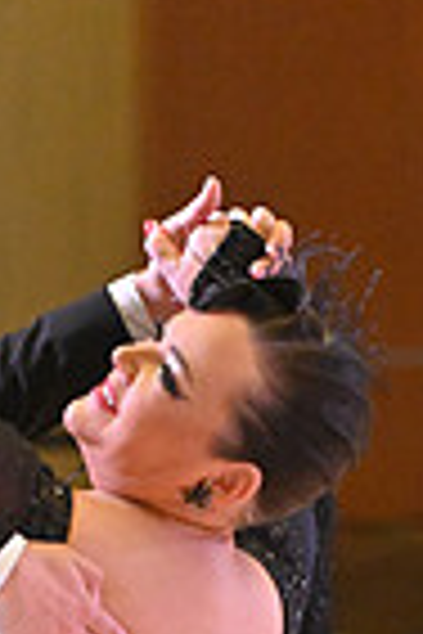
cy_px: 1057
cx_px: 38
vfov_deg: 2.5
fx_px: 14539
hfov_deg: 1.7
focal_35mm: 825
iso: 5000
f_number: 5
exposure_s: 1/400
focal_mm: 200
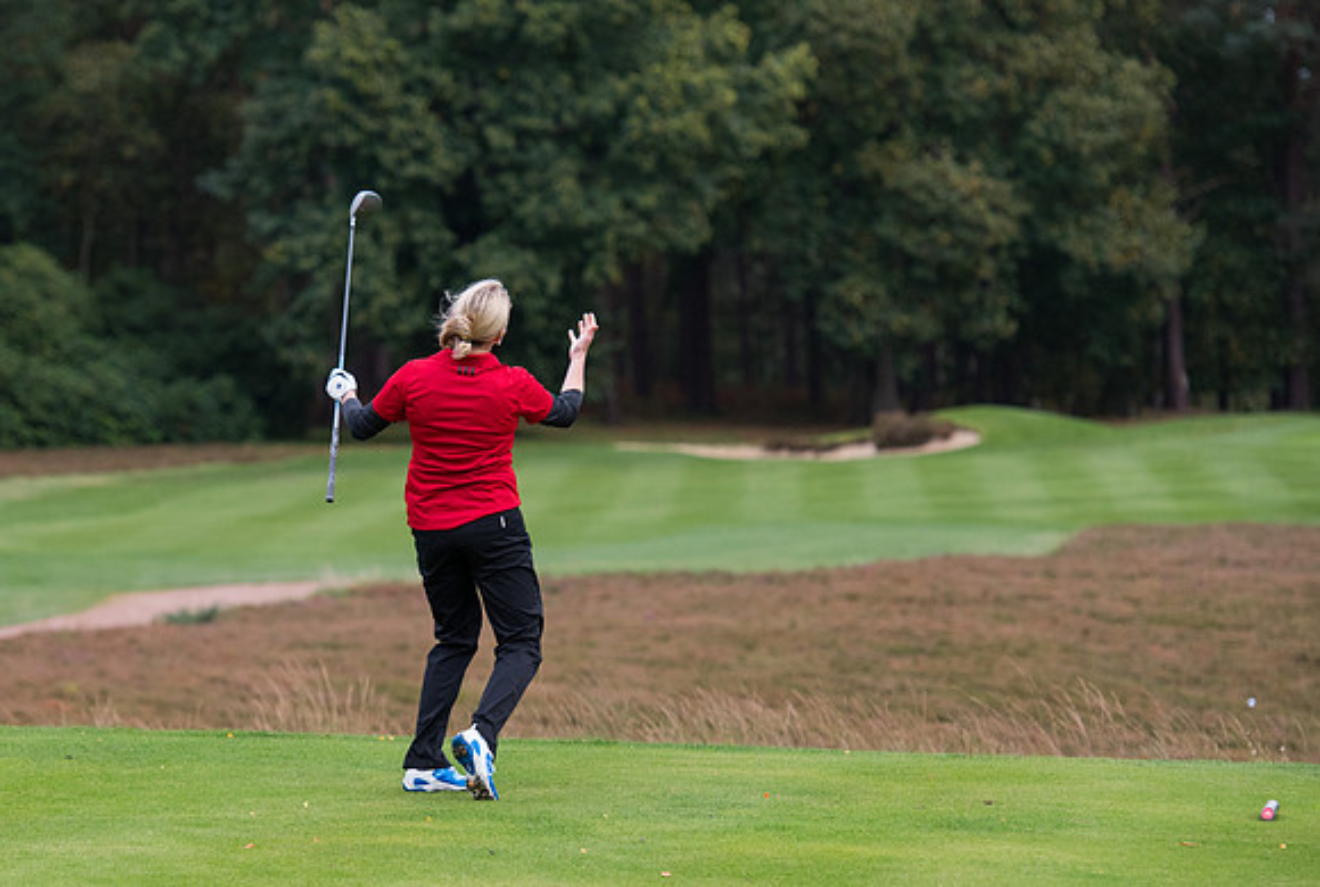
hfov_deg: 10.4
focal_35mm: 196
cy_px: 551
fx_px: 7215
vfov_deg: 7.0
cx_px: 471
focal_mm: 140
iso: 1000
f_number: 4
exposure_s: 1/1000
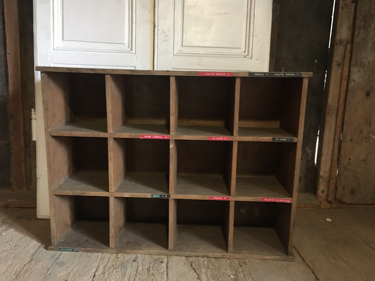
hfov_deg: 61.7
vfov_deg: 48.2
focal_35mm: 29
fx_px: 314
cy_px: 140
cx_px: 188
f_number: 2.2
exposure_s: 1/17
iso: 250
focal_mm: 4.15
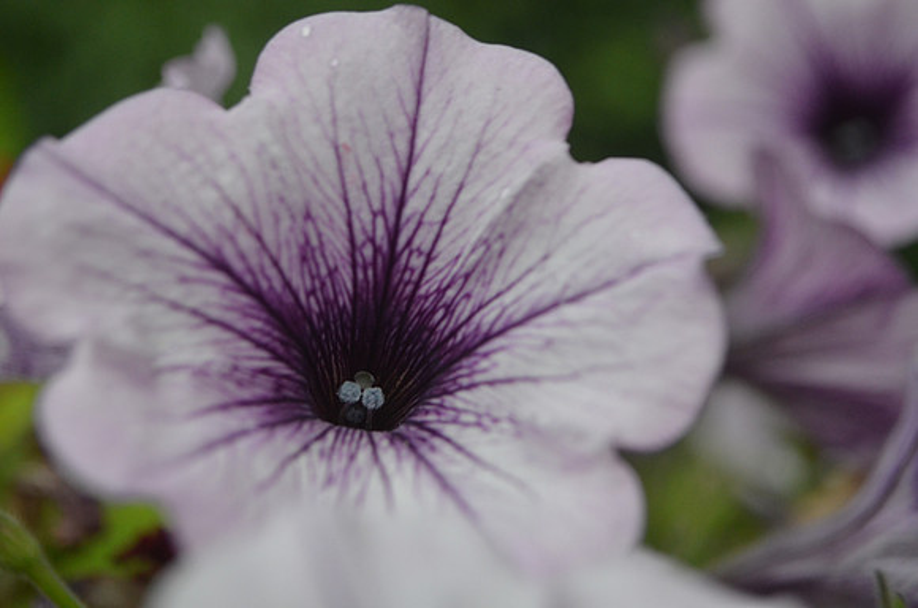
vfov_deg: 19.6
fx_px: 1756
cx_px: 459
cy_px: 304
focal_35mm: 69
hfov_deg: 29.3
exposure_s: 1/400
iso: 1600
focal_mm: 46
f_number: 5.3
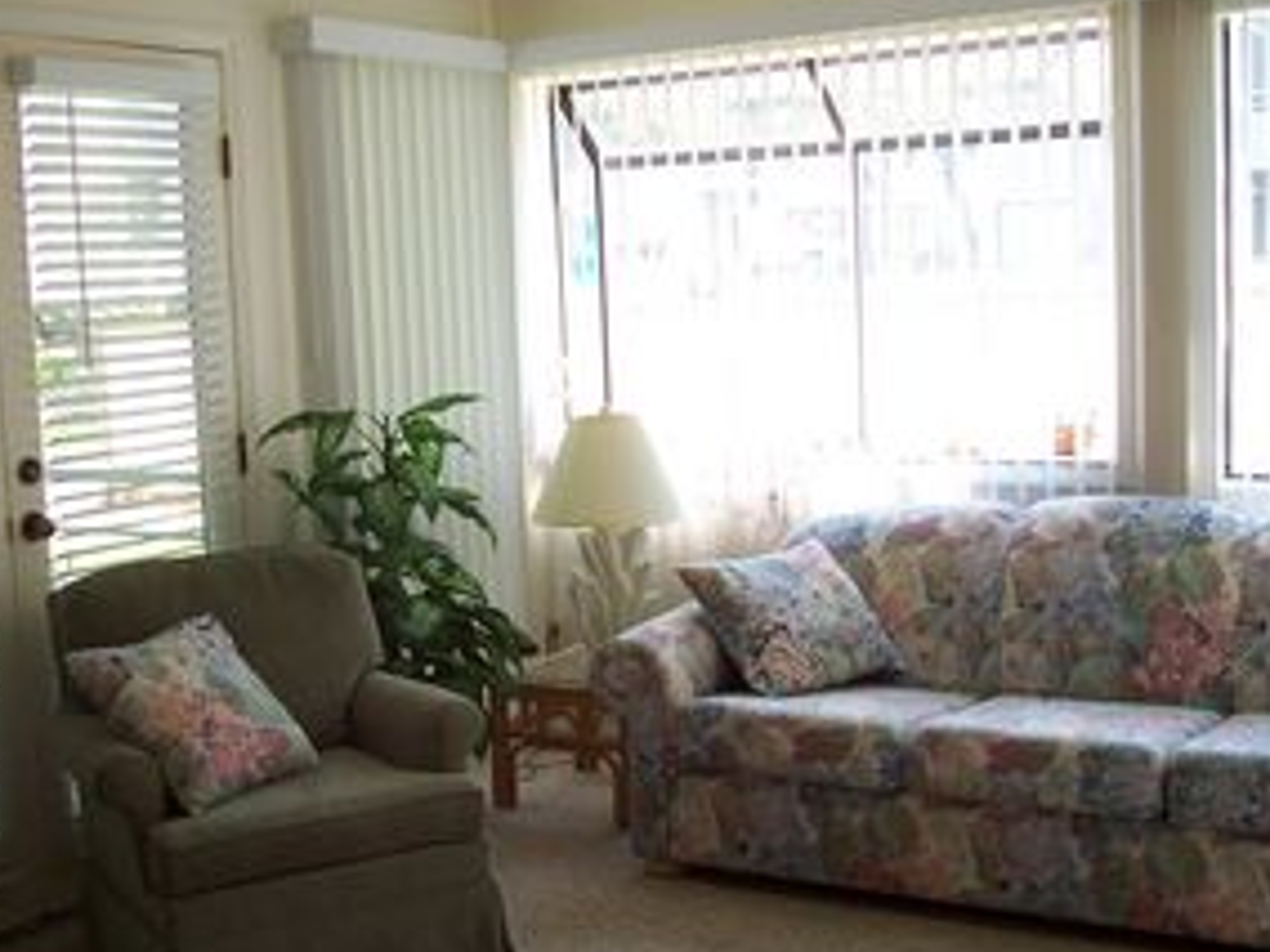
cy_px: 545
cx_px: 537
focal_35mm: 48
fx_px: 1761
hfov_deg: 39.6
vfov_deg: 30.2
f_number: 2.8
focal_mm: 5.6
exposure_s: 1/90
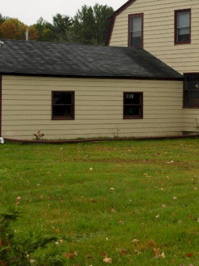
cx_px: 172
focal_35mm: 106
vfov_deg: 18.5
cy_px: 89
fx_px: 813
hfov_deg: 13.9
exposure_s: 1/125
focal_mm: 34
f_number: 6.3
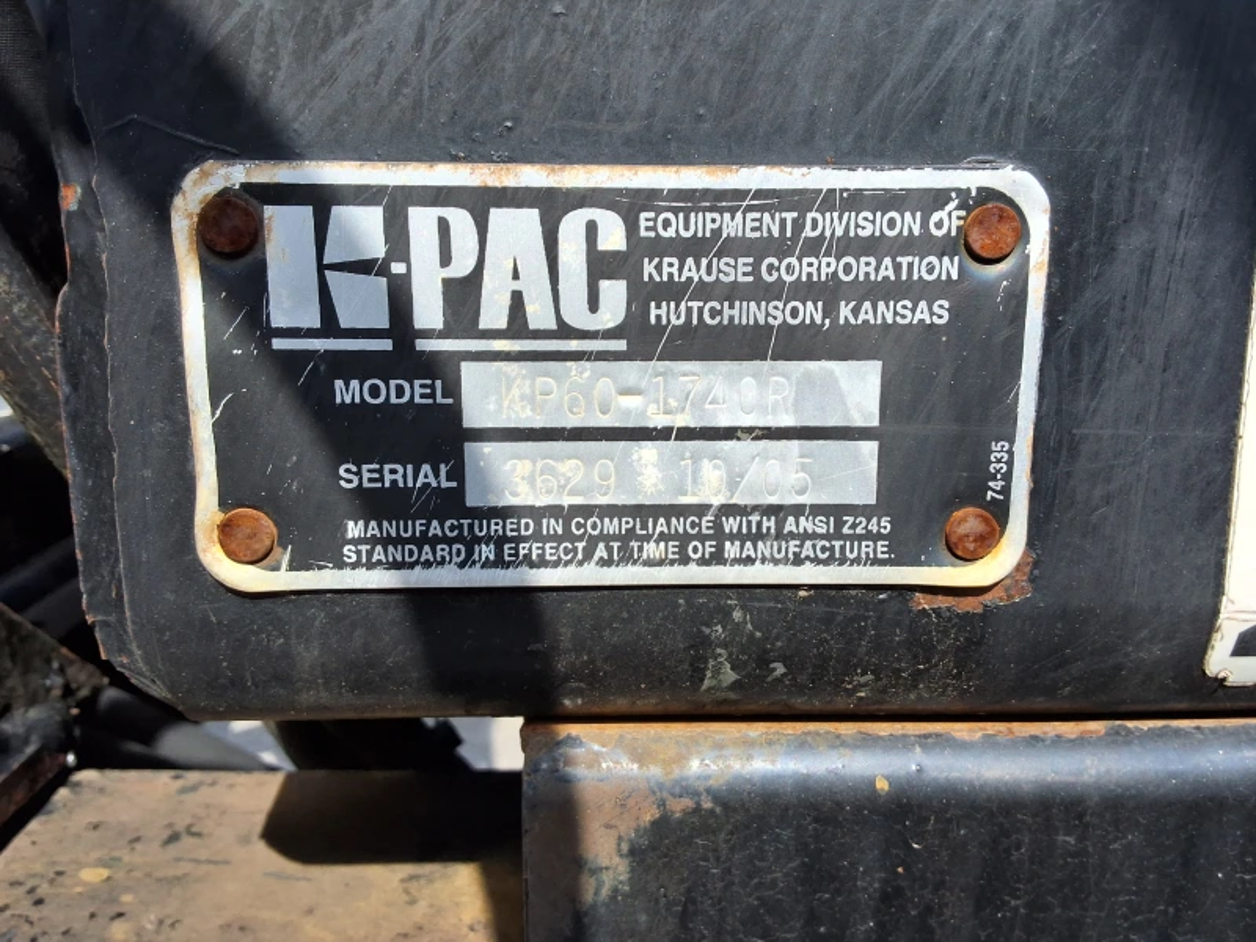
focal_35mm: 28
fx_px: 1016
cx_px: 628
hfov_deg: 63.4
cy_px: 471
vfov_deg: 49.7
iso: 32
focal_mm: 2.91
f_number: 1.9
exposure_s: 1/845
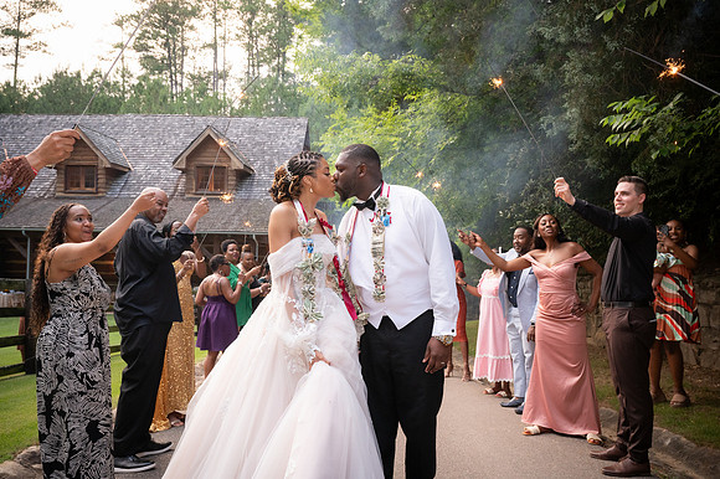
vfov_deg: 44.9
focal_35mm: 29
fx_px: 580
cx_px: 360
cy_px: 240
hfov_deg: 63.7
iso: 2000
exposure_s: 1/250
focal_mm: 29
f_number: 5.6
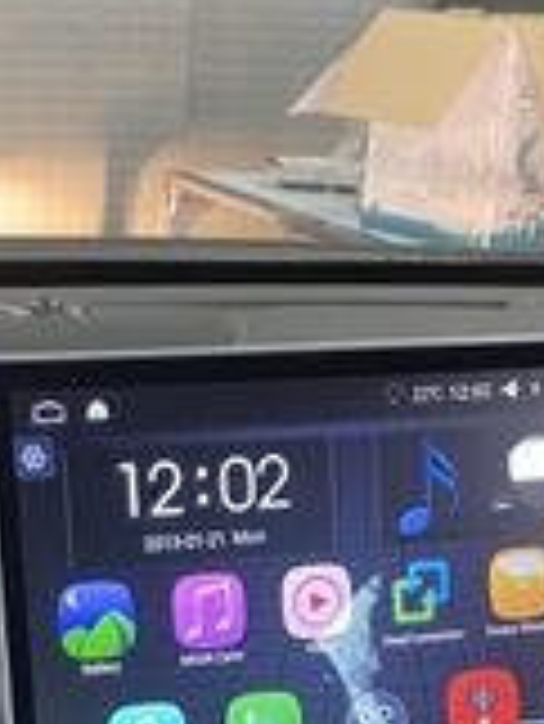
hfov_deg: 17.1
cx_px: 139
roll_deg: -2.7
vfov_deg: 21.5
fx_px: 1800
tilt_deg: -25.5
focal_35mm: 86
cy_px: 816
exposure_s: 1/33
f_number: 1.8
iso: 640
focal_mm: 4.25
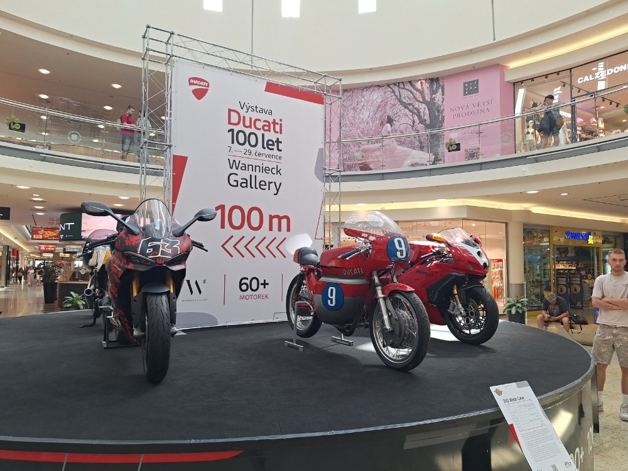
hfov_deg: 73.9
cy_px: 236
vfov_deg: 58.9
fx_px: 417
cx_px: 314
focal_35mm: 23
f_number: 1.8
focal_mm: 5.54
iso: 50
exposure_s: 1/100
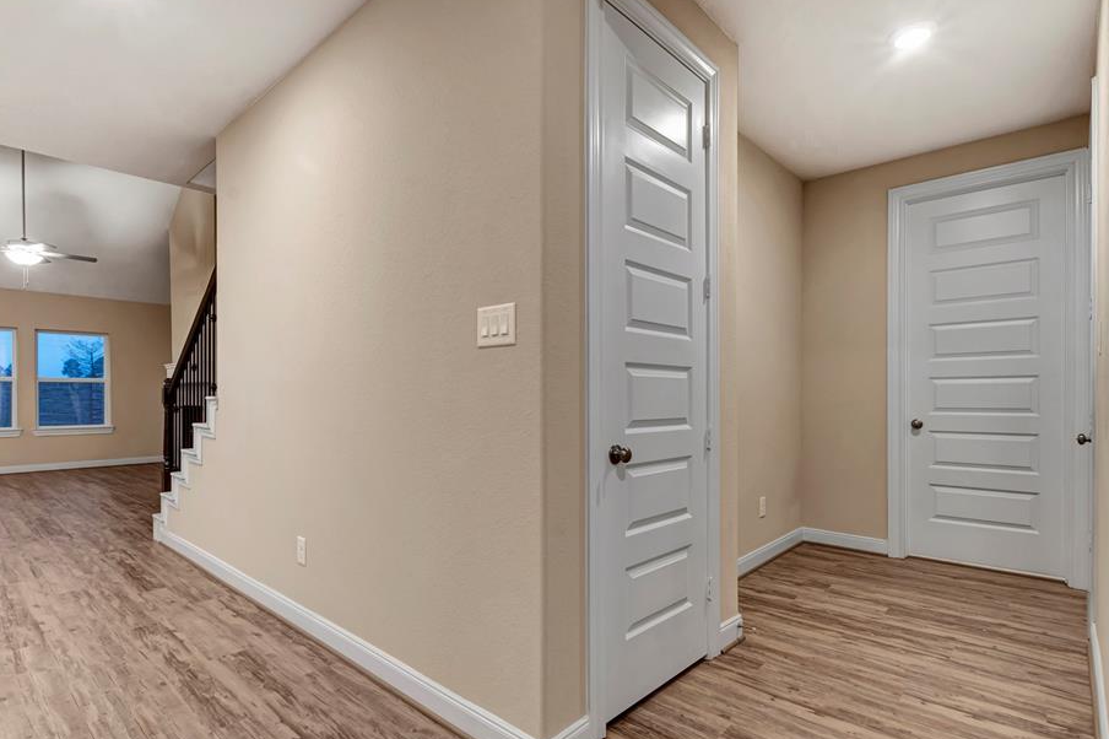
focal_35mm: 17
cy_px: 406
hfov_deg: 93.3
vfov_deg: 70.2
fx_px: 523
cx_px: 540
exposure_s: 1/5
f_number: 8
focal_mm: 10
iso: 200
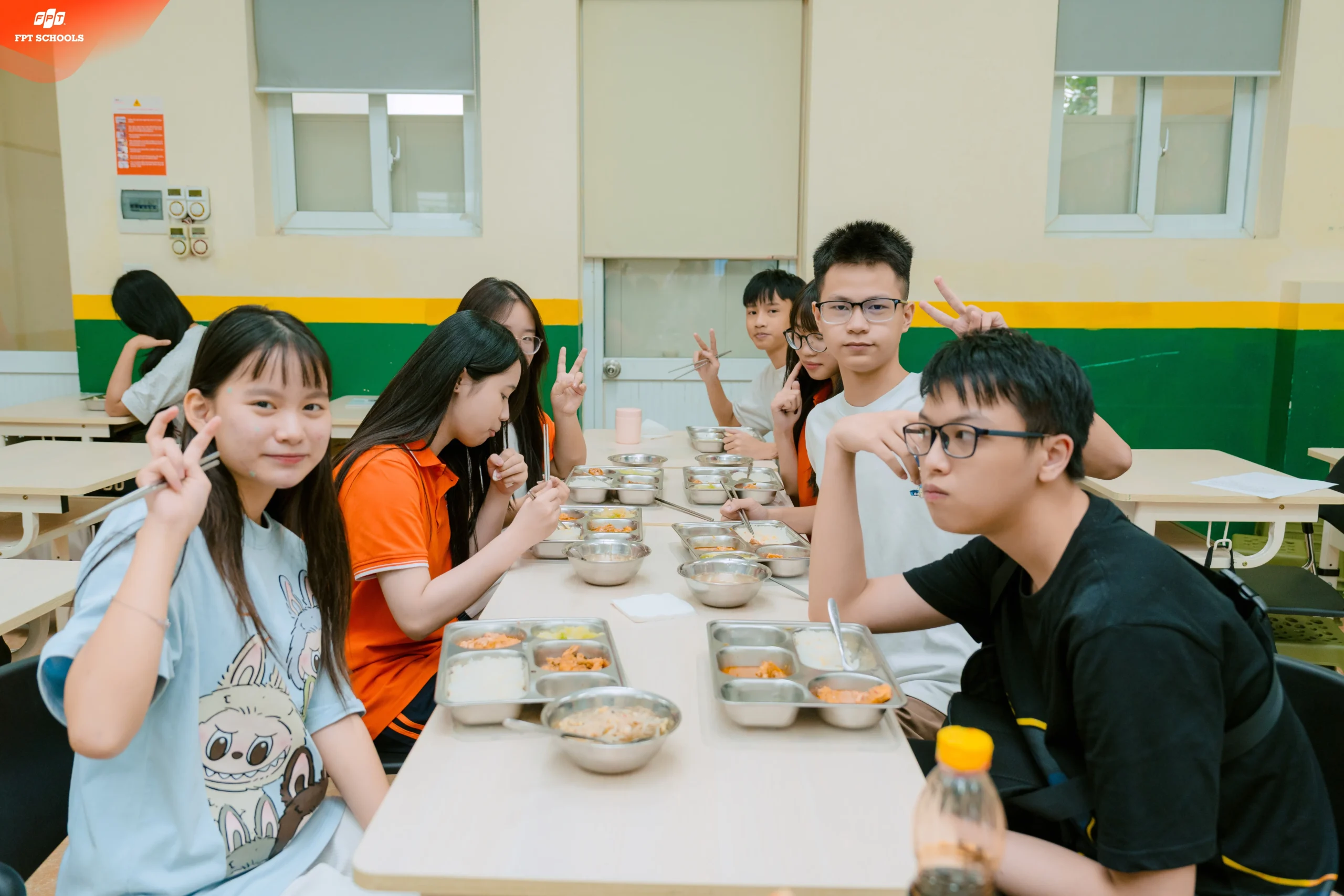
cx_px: 672
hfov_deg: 63.7
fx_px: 1083
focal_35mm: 29
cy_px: 448
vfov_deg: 45.0
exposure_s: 1/250
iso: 1000
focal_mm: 29
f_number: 4
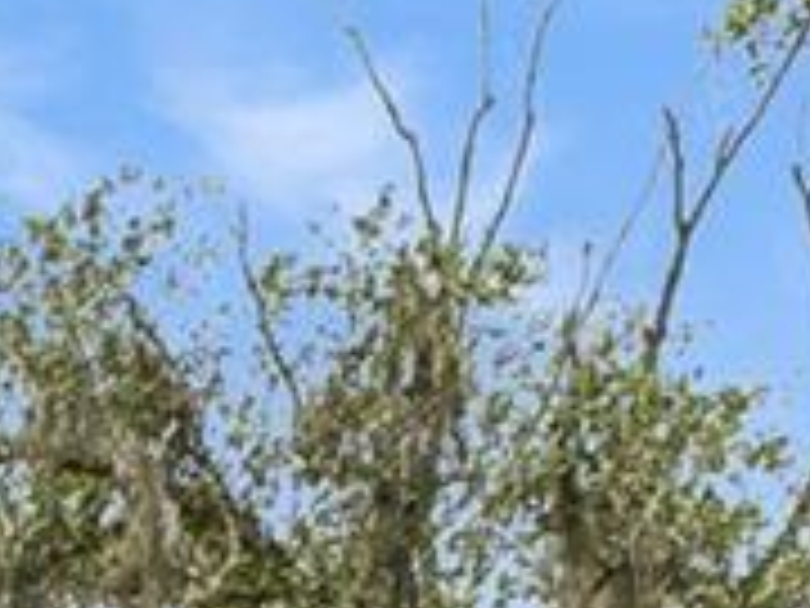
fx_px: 2995
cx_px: -1323
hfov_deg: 11.6
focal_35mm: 128
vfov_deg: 8.1
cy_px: 2288
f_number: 8
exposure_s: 1/250
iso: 100
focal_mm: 10
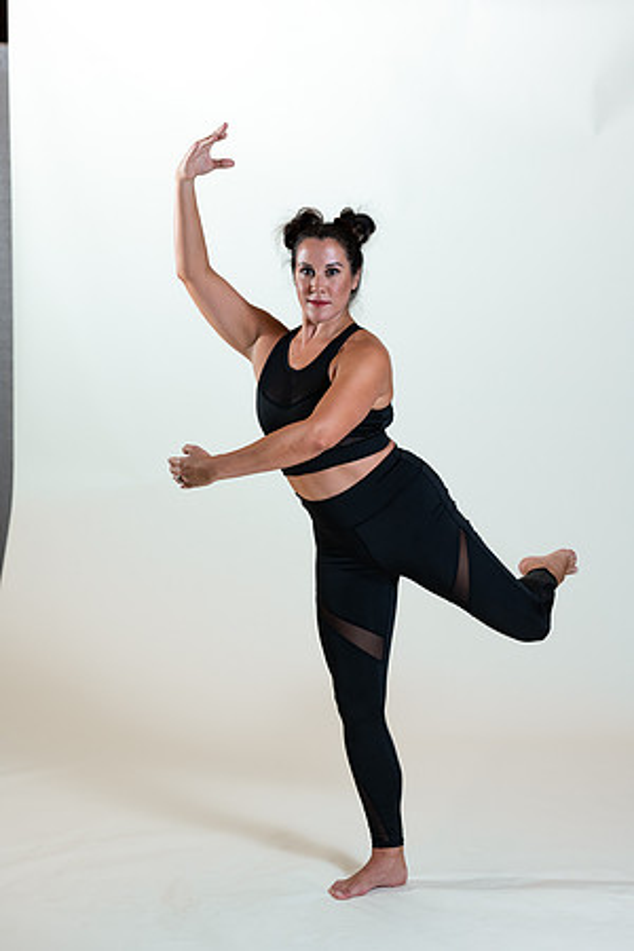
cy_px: 476
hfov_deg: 16.1
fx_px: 2245
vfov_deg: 23.9
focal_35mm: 85
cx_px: 317
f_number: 4
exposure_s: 1/125
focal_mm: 85
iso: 320
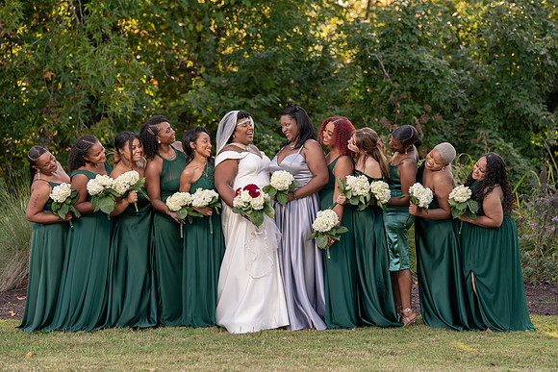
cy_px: 185
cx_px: 283
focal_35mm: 149
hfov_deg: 13.8
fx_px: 2307
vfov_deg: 9.2
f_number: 4
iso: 160
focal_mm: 144
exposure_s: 1/200
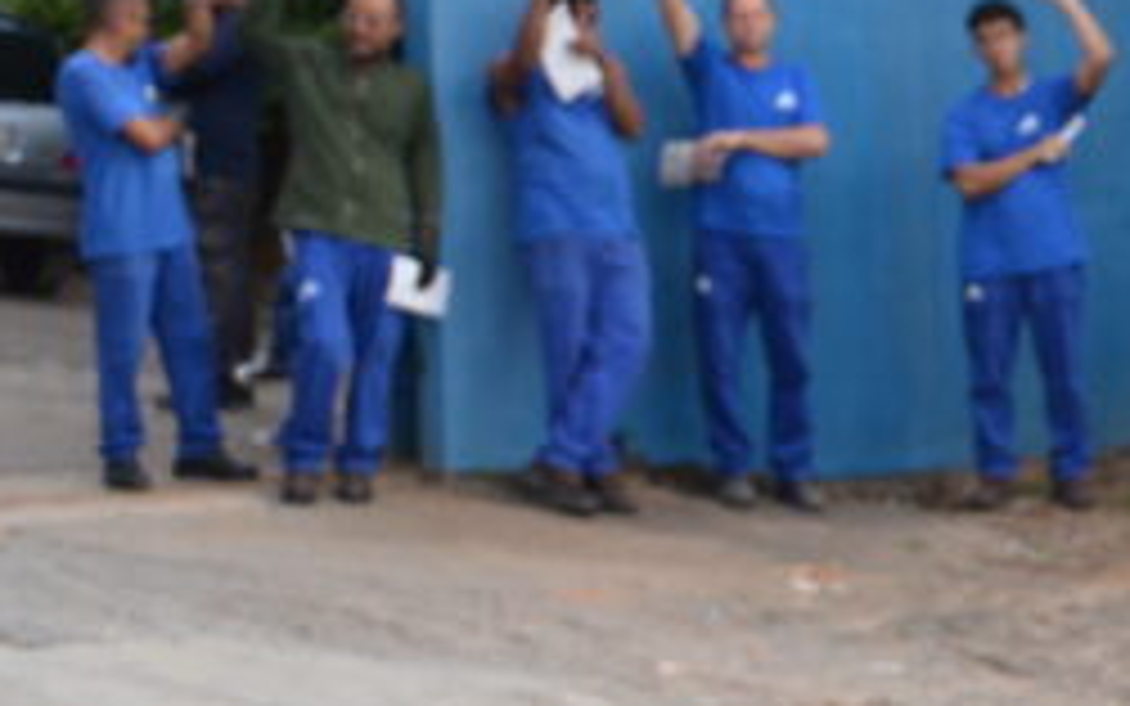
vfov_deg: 11.2
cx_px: 1396
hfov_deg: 17.0
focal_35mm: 117
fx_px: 3590
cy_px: 223
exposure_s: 1/200
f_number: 4
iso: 200
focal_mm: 25
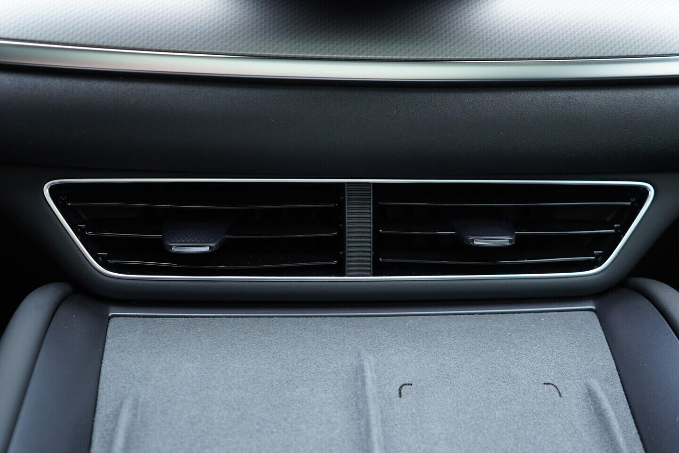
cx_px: 340
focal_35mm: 36
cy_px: 226
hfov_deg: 53.1
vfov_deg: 36.9
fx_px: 679
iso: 320
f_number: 2.8
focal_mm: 24
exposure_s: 1/40
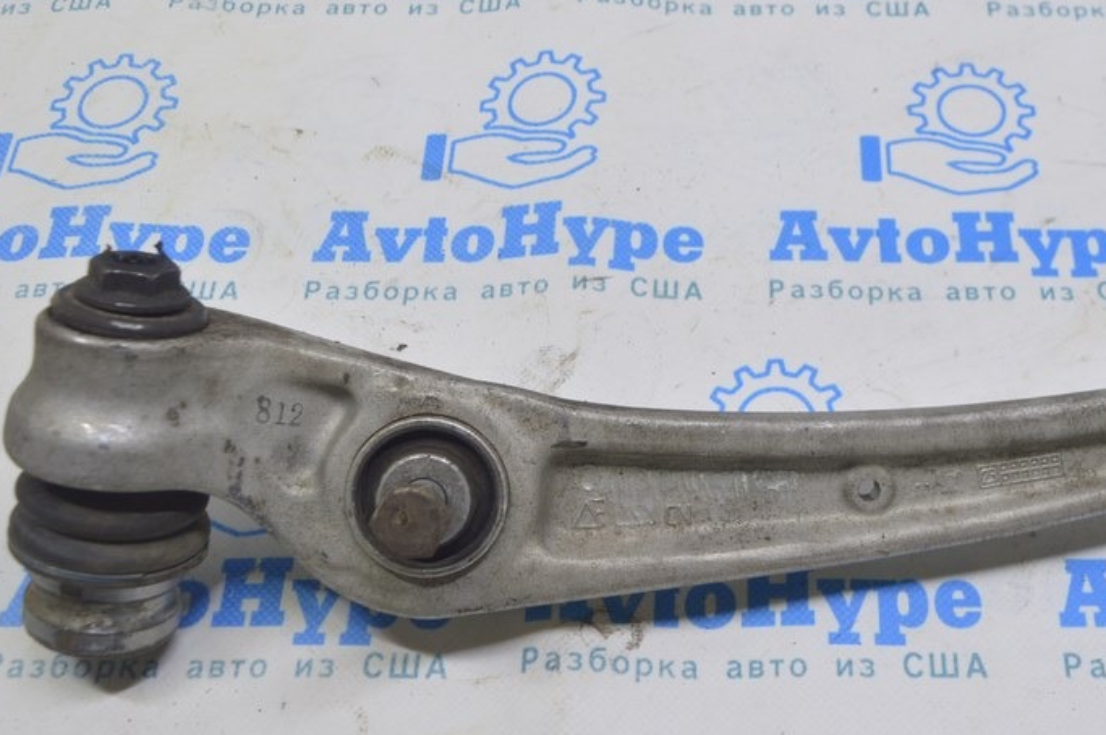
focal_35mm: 54
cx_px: 732
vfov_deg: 24.9
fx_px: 1657
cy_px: 253
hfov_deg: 36.5
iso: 400
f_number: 5.6
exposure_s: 1/25
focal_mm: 24
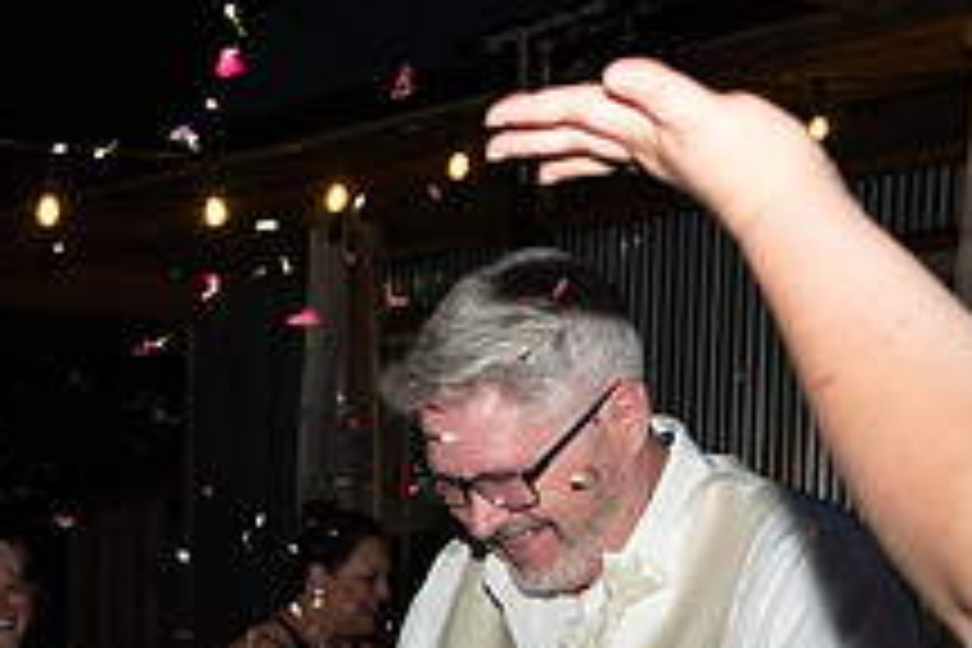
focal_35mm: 78
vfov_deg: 16.4
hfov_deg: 23.3
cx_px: -266
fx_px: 2106
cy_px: 866
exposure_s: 1/200
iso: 250
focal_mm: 19.6
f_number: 2.8
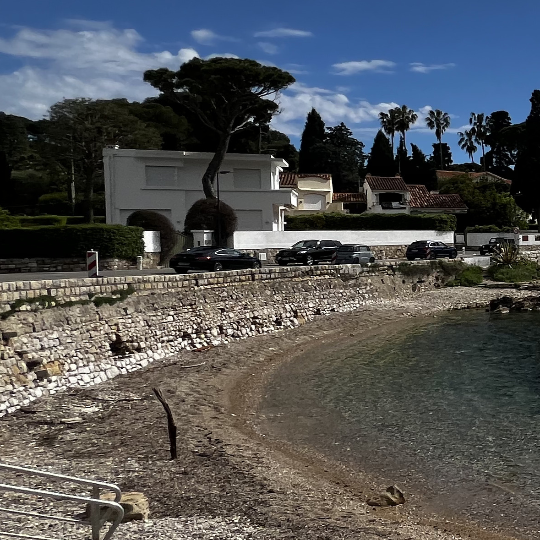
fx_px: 688
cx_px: 885
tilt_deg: -1.5
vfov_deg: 42.8
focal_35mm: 39
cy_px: 250
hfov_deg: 25.5
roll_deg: +0.9
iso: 32
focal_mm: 1.57
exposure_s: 1/3650
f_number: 1.8
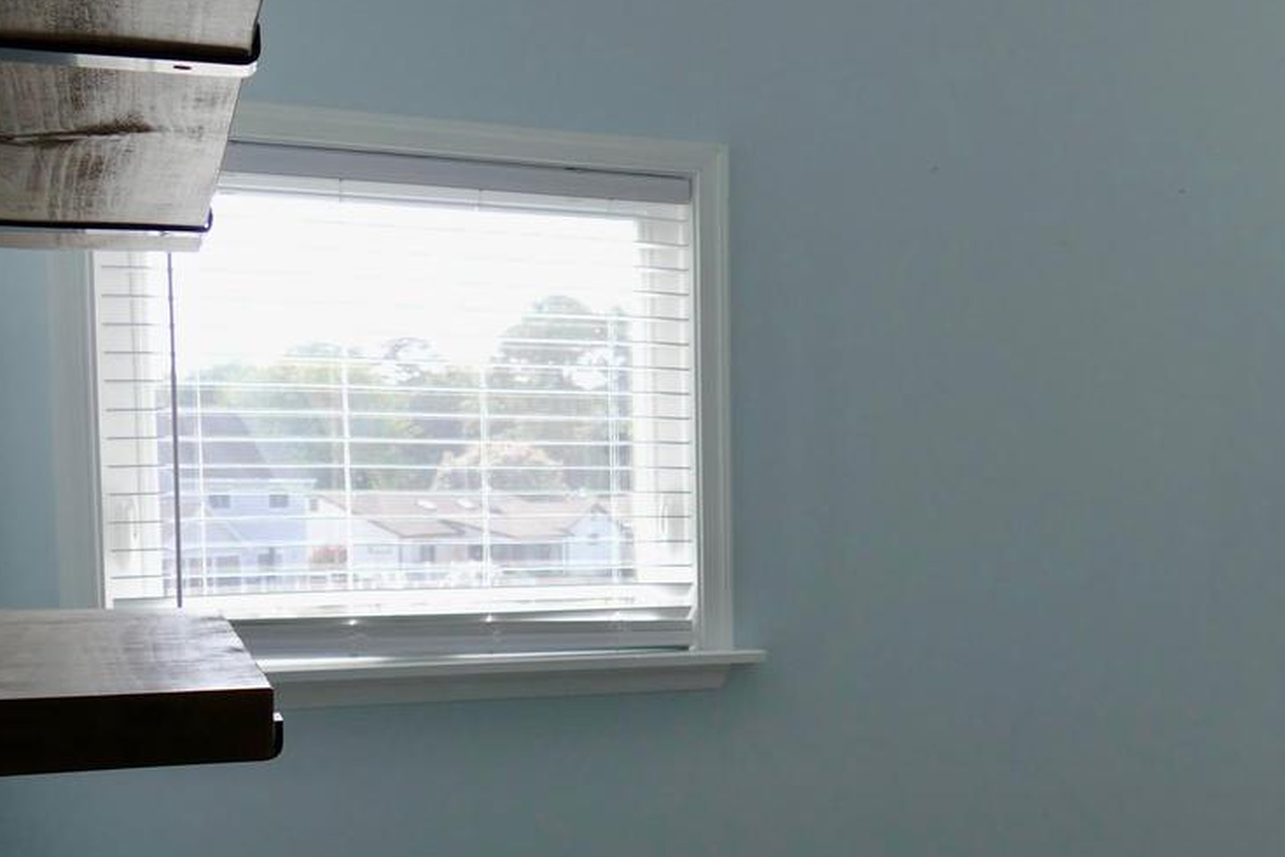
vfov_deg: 27.2
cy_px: 617
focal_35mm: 49
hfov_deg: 38.5
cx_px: 1066
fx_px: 1749
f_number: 2.8
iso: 125
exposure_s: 1/250
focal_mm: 9.12
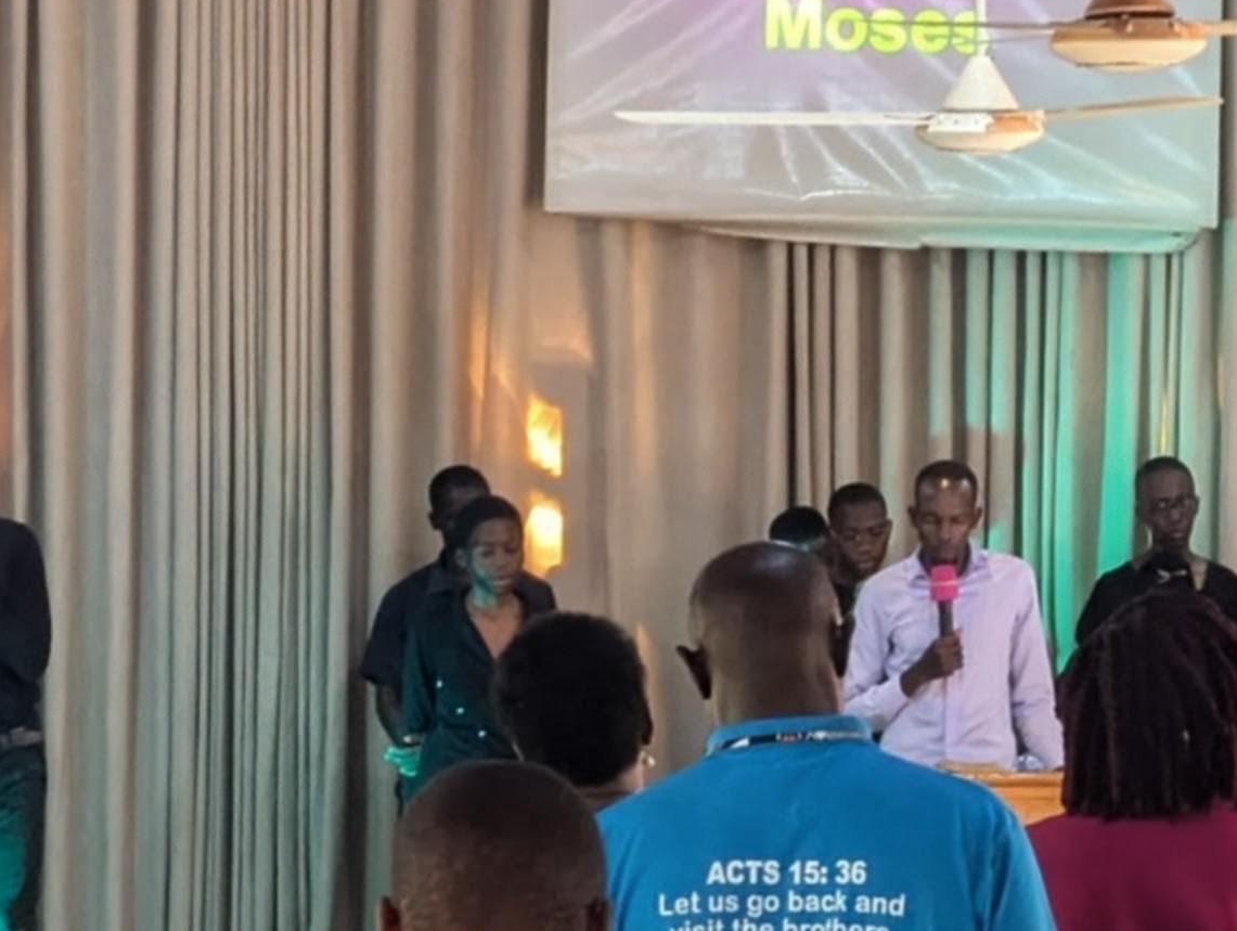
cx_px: 528
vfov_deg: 3.9
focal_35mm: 379
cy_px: 1411
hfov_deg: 5.2
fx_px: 13562
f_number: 3.5
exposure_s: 1/30.3
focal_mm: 19
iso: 497
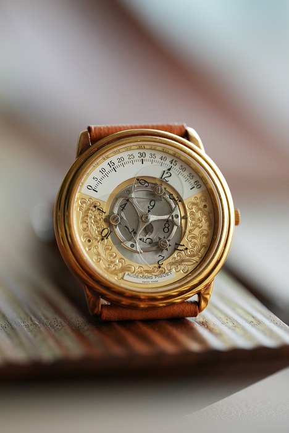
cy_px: 216
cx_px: 144
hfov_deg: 13.1
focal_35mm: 105
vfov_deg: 19.4
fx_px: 1263
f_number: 2.8
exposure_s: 1/250
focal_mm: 105
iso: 1000
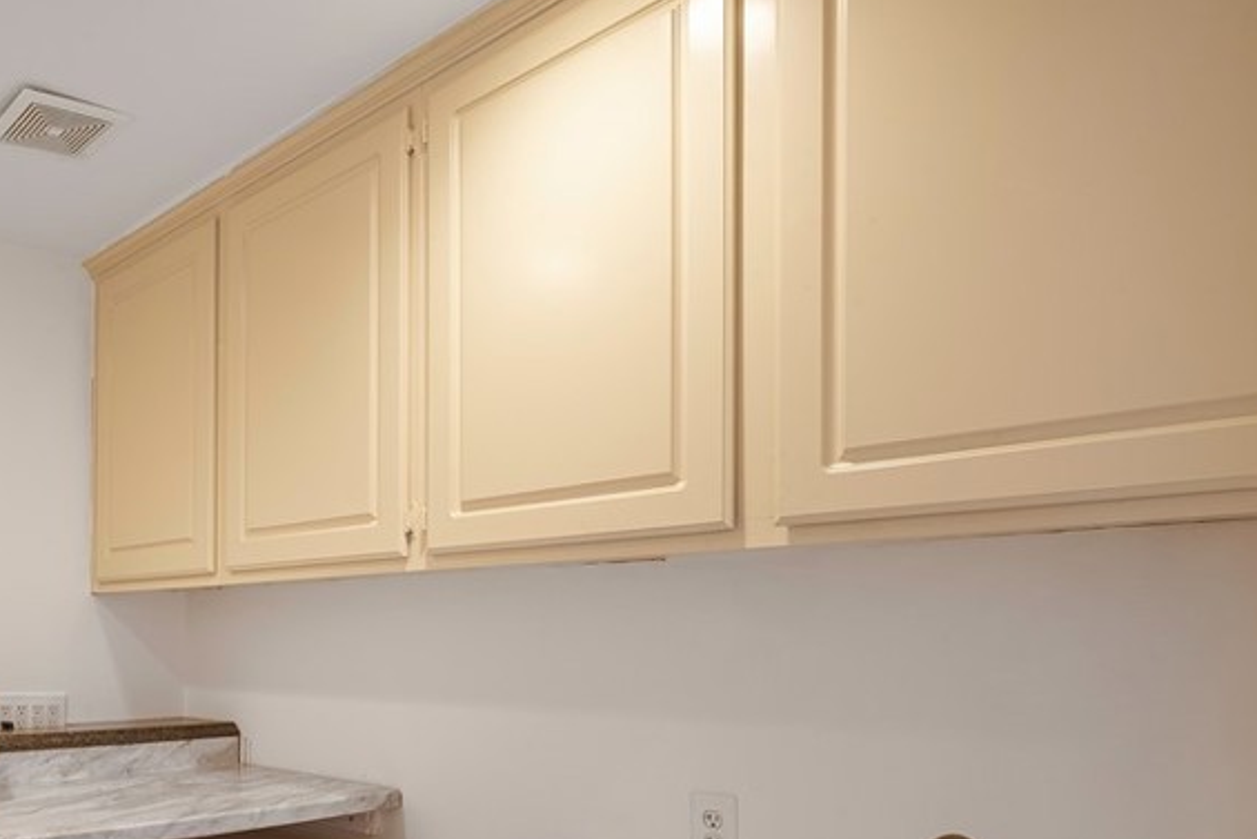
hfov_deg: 58.1
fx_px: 1013
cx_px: 225
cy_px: 653
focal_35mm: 29
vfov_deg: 43.2
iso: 50
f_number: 22
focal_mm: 16
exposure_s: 1.6
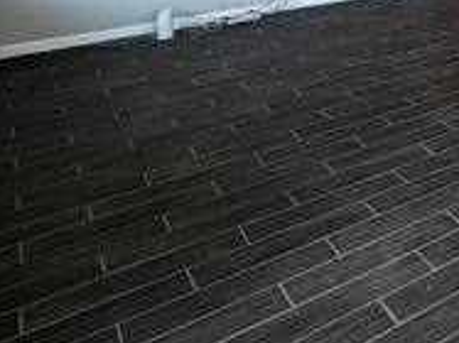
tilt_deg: -2.8
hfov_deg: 28.4
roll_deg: -0.2
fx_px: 636
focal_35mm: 48
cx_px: 663
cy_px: -127
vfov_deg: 25.2
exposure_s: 1/120
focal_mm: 2.22
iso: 250
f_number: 2.2
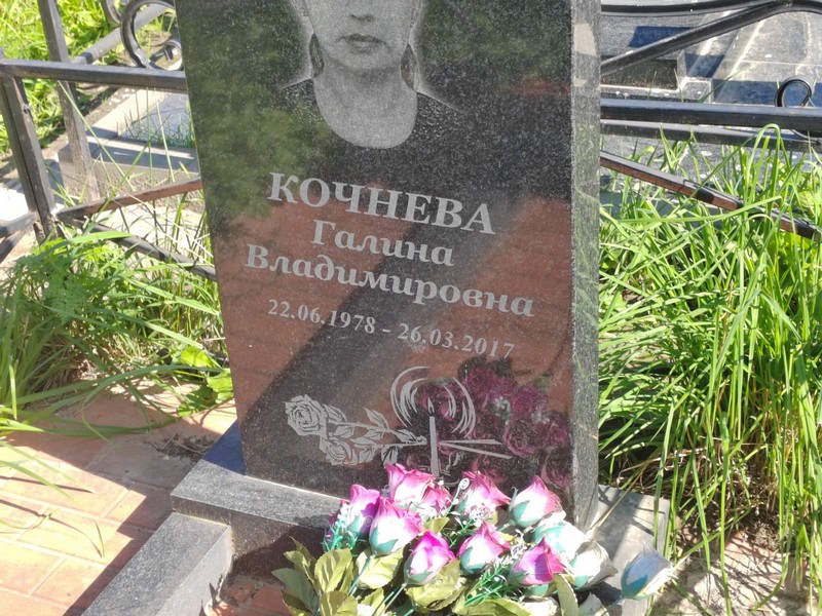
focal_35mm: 65
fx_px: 1544
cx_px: 411
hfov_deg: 29.8
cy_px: 308
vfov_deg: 22.6
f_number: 1.9
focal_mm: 5.52
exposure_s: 1/350
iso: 100
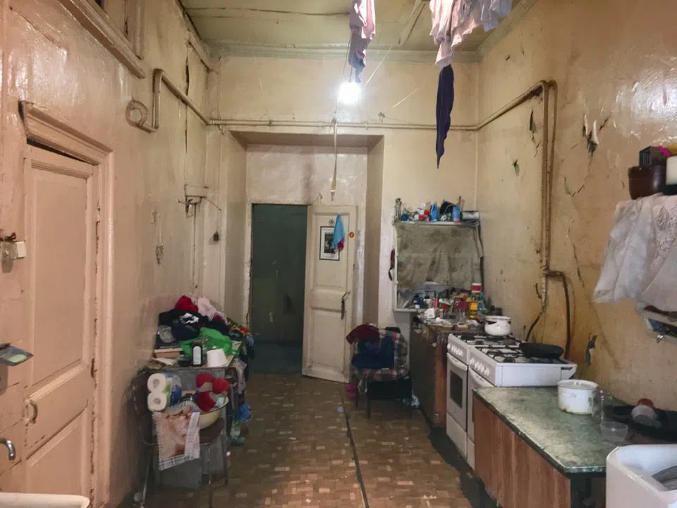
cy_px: 254
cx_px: 338
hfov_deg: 61.7
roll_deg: -1.4
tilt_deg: -2.4
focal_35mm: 29
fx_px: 567
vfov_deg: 48.2
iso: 125
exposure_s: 1/17
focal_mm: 4.15
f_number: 2.2
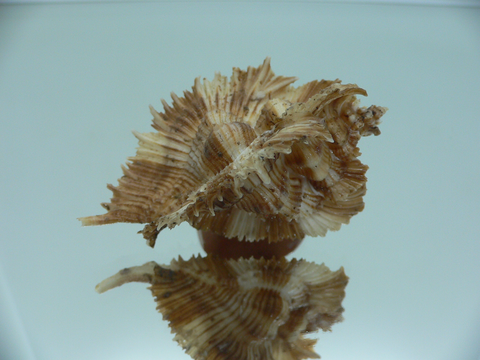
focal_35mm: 35
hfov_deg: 52.6
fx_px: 485
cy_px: 180
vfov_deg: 40.7
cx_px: 240
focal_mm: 4.6
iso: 100
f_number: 2.8
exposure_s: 1/60
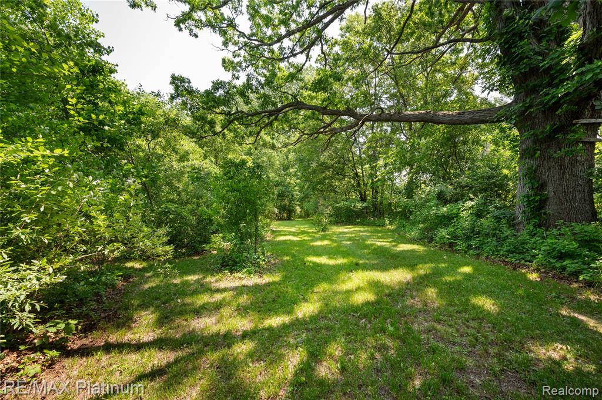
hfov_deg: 104.3
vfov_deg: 81.1
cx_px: 301
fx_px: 234
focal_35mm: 14
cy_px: 200
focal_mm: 14
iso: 100
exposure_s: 1/15
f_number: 11
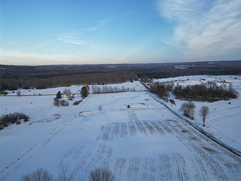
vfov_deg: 56.8
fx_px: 167
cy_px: 90
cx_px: 120
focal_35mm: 24
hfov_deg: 71.6
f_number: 1.7
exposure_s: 1/1000
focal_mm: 6.72
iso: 100
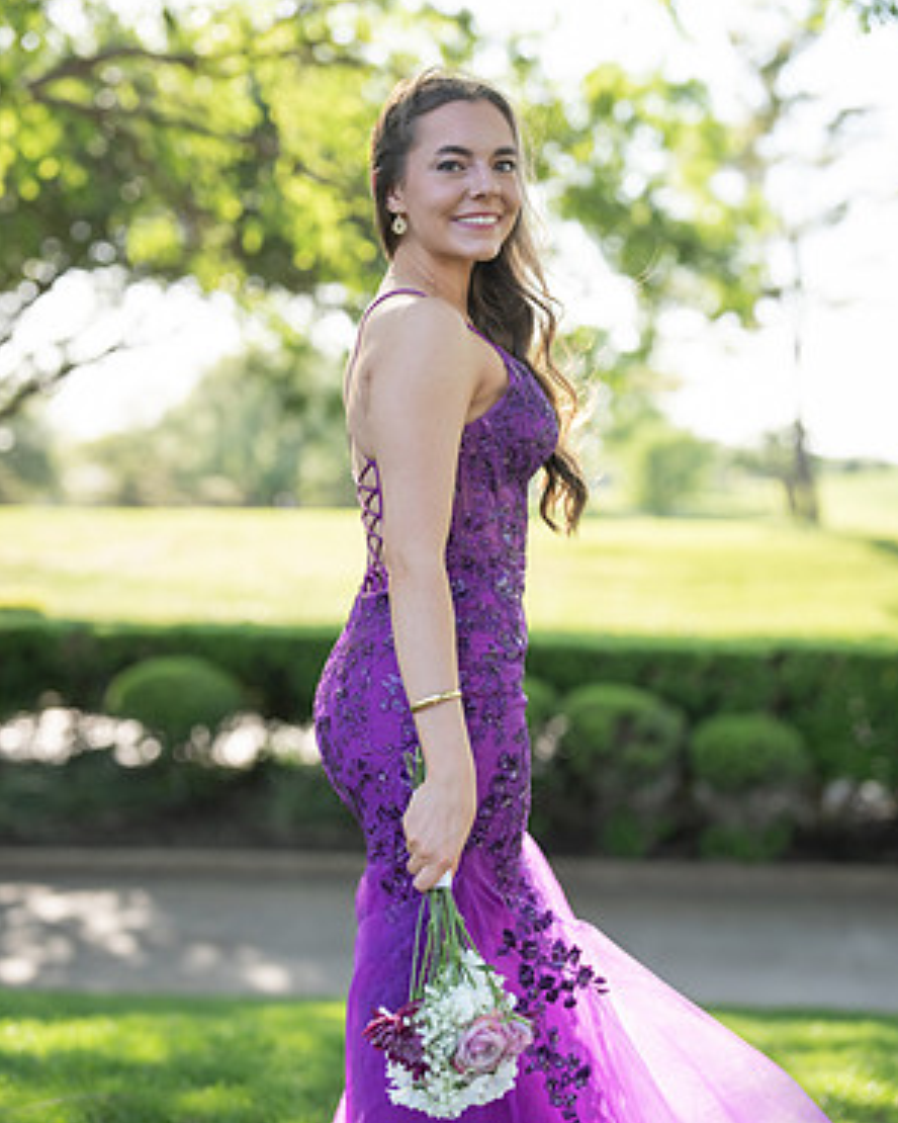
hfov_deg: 26.7
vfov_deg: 33.0
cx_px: 452
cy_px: 543
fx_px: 1894
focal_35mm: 57
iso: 160
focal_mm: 50
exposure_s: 1/1000
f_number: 1.8
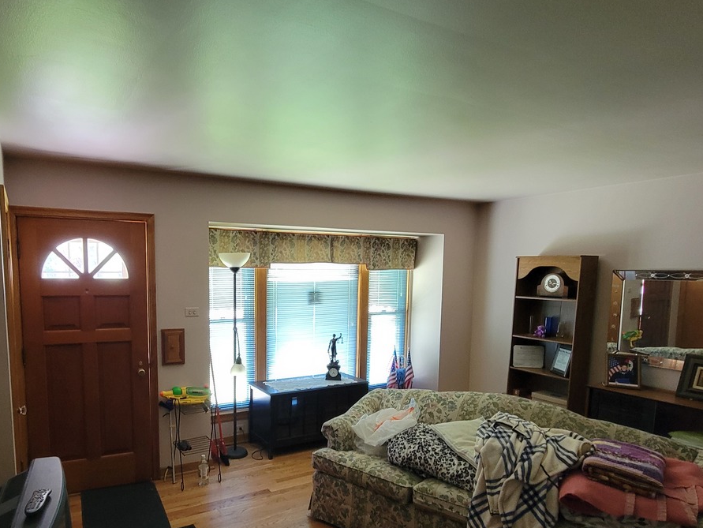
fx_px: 427
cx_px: 269
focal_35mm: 21
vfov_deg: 62.6
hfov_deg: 77.7
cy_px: 328
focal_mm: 2.2
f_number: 2.2
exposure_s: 1/30
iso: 400
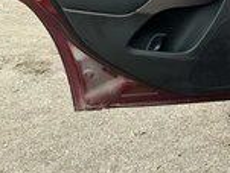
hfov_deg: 24.1
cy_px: -50
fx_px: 493
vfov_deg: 18.6
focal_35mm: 74
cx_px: 270
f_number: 1.8
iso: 20
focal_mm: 3
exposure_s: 1/155
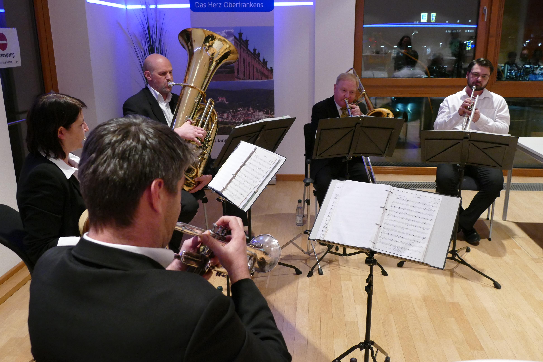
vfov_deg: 40.0
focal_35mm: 33
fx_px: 498
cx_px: 272
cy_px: 181
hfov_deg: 57.2
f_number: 3
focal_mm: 11.86
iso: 1600
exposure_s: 1/80
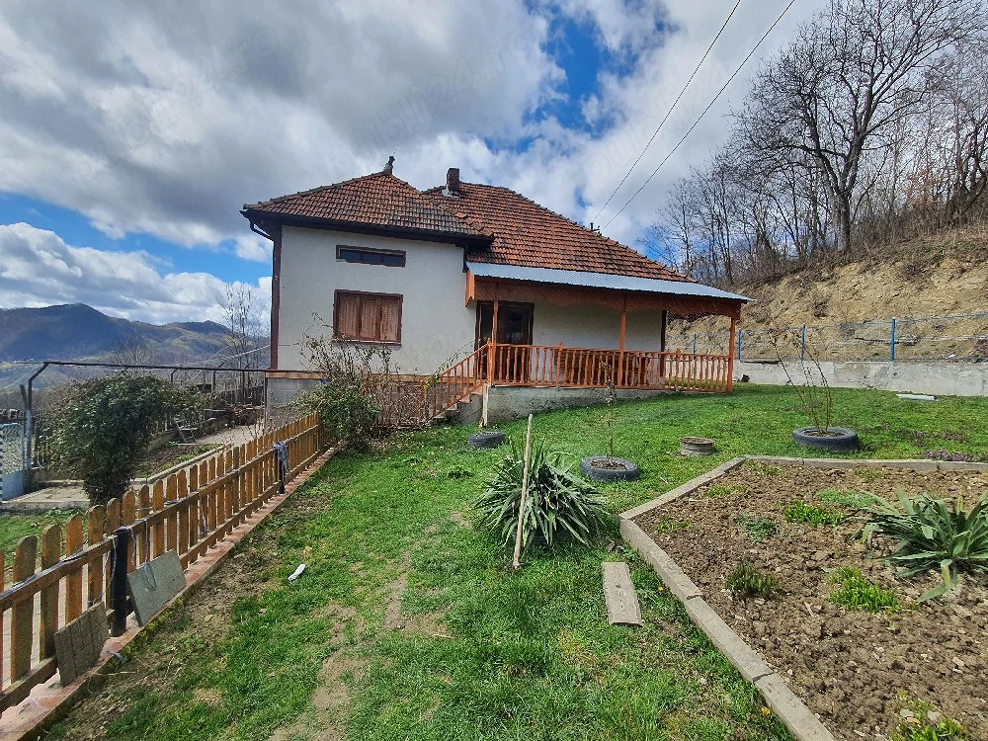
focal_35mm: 13
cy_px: 370
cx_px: 494
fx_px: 371
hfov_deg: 106.2
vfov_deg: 89.9
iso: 50
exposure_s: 1/833
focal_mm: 1.8
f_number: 2.2
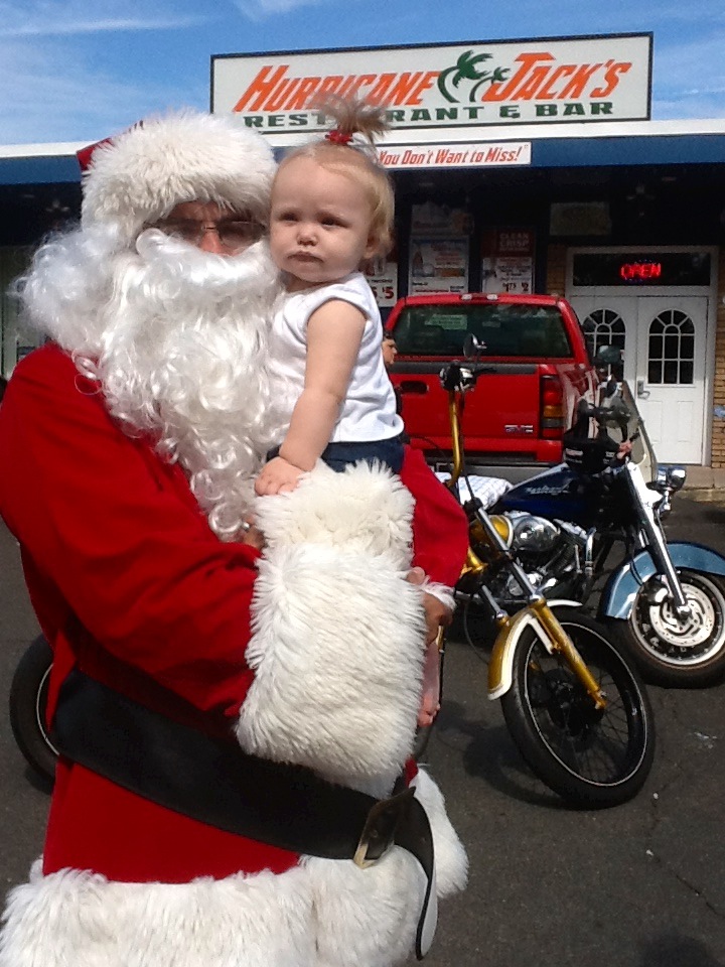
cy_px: 484
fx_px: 1229
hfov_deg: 32.9
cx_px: 362
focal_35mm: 44
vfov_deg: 42.9
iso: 40
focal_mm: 2.03
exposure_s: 1/1672
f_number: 2.4
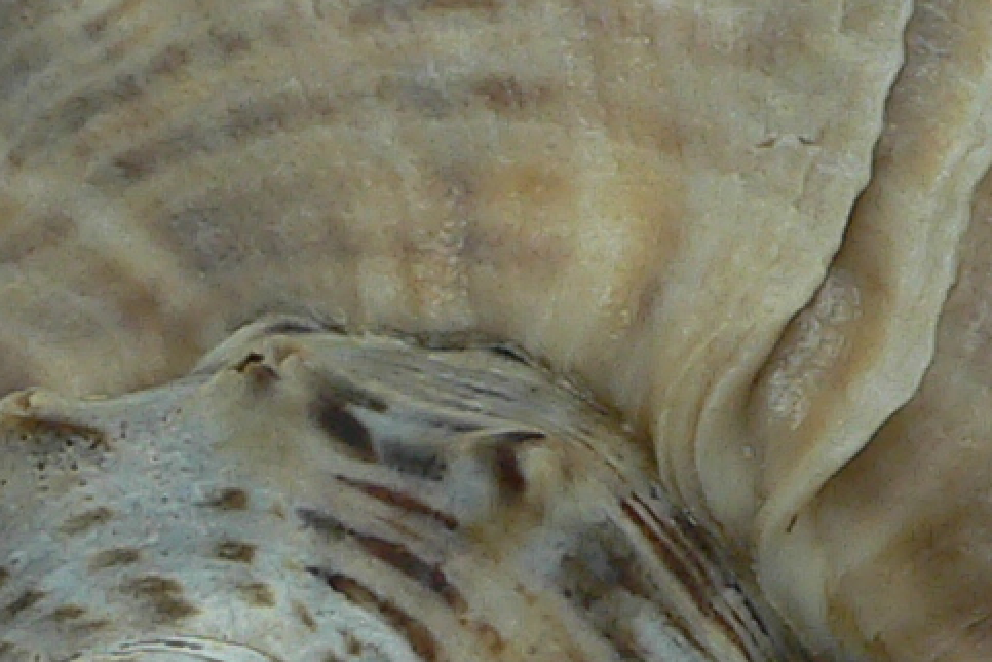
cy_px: 742
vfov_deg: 8.9
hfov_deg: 13.5
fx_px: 4188
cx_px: 743
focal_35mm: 152
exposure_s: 1/60
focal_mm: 4.6
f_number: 2.8
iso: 80
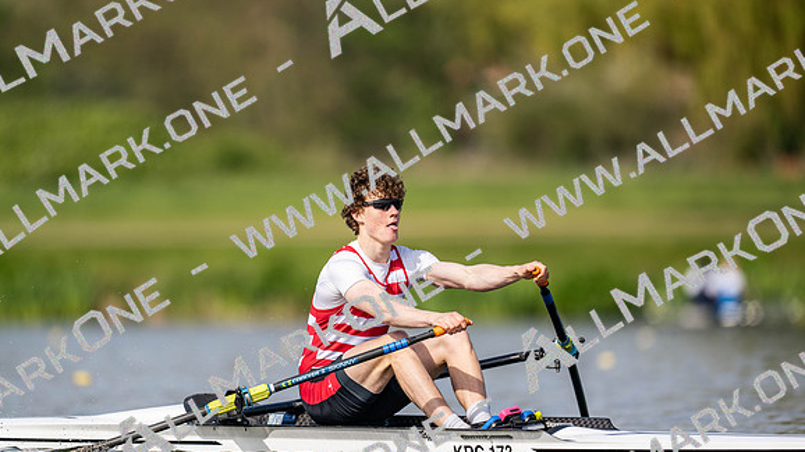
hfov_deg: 3.4
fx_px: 13468
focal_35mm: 631
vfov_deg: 1.9
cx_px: 402
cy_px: 262
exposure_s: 1/2500
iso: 250
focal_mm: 600
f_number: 4
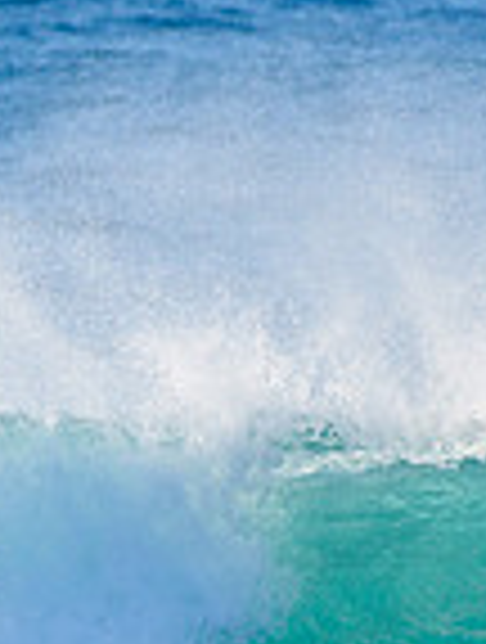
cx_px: -706
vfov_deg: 0.8
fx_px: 44467
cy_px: 840
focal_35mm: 2386
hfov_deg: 0.6
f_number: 5.6
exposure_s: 1/2000
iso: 200
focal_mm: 500
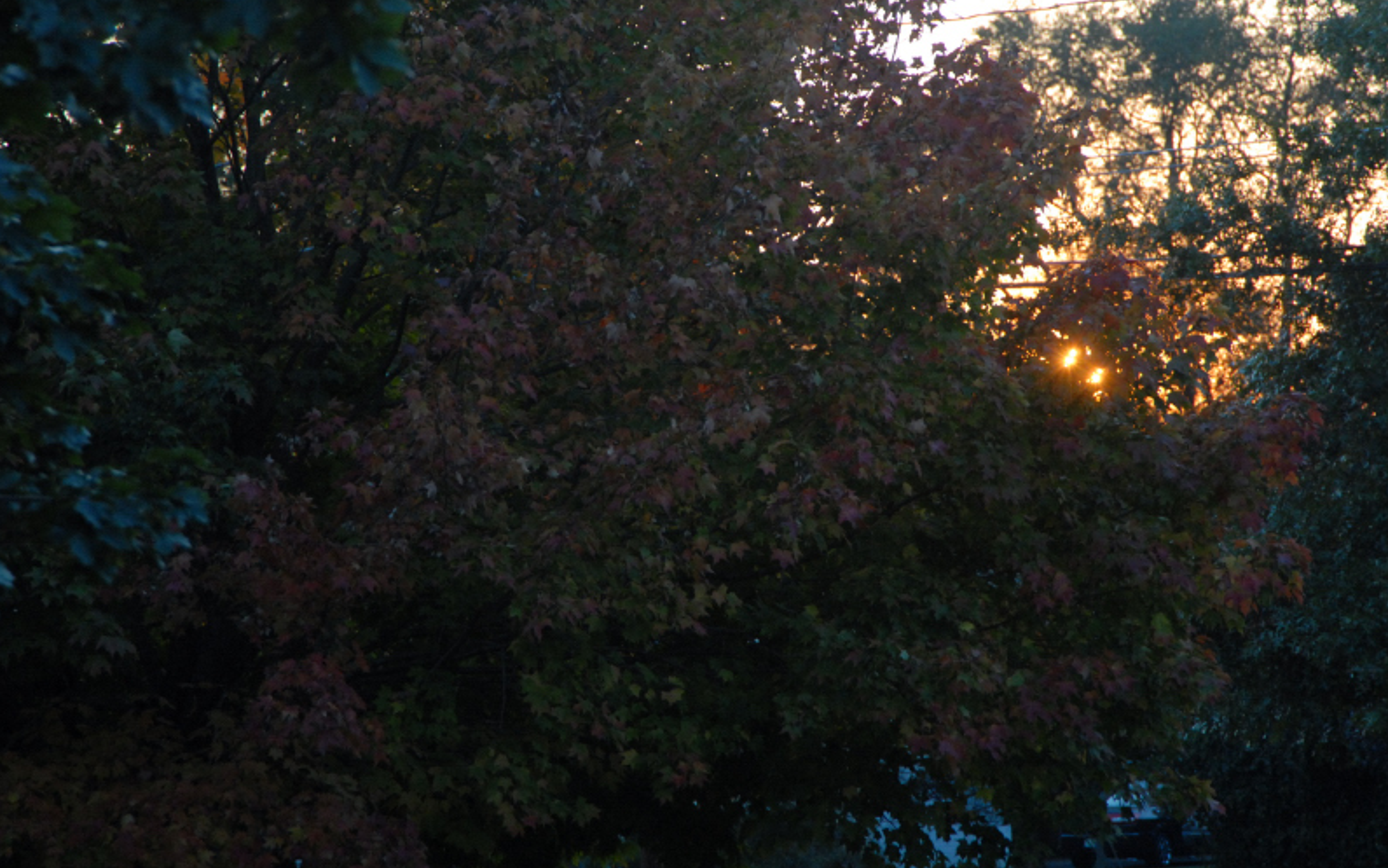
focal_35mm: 185
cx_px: 691
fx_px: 6999
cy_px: 402
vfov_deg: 7.1
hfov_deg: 11.3
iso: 800
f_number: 6.3
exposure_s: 1/160
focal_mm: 120
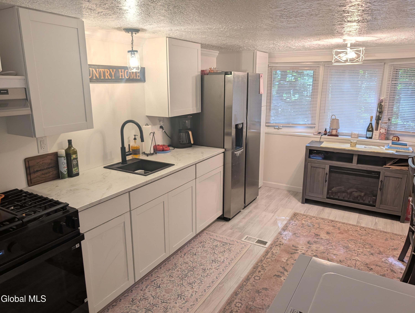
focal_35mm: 24
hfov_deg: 71.5
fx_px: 288
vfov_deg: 56.9
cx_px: 208
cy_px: 156
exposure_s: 1/60
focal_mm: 6.9
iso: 48
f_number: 1.68
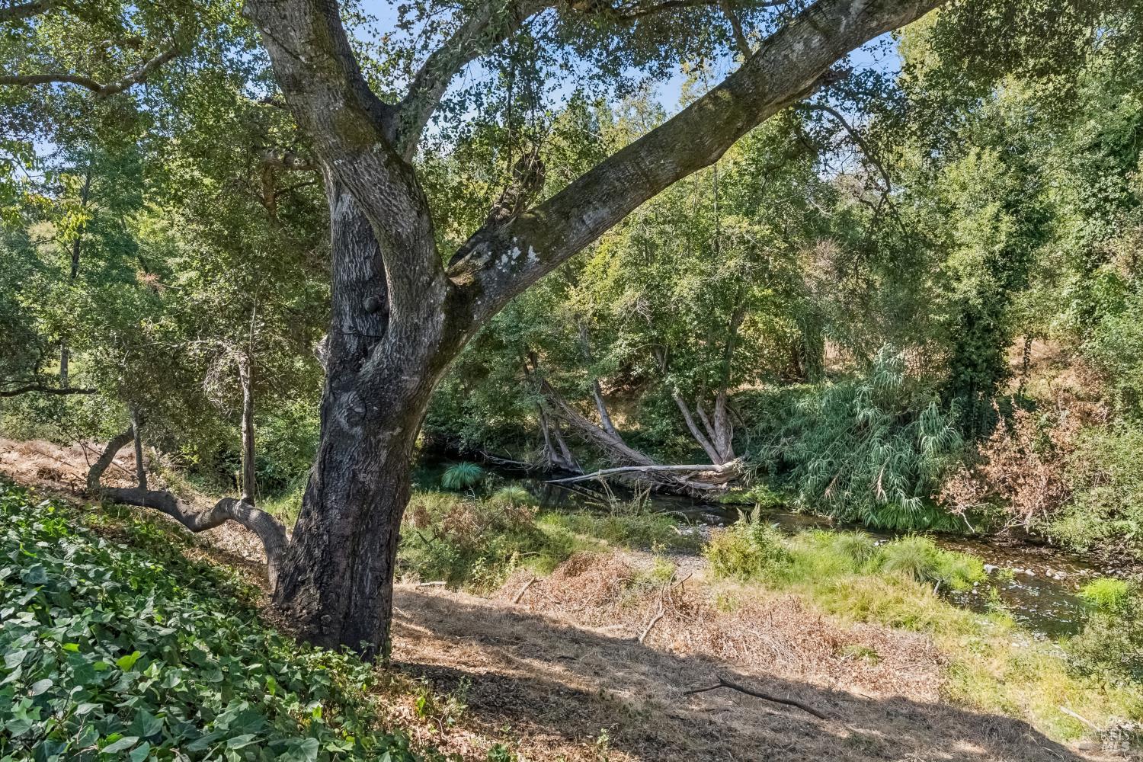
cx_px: 572
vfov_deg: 53.1
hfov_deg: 73.7
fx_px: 762
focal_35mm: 24
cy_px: 381
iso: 640
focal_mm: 24
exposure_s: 1/100
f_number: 11
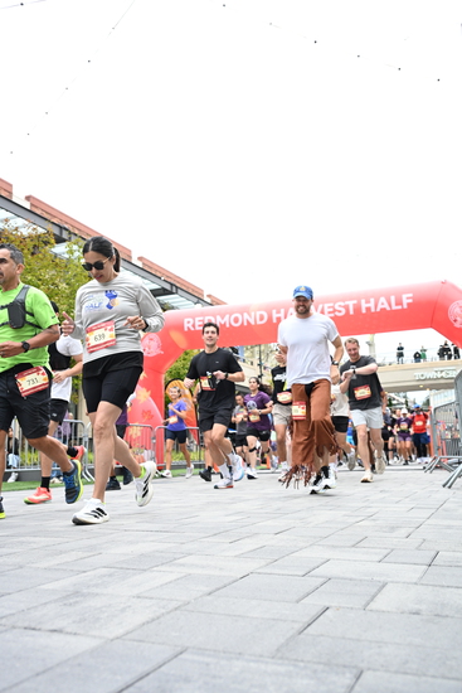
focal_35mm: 31
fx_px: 596
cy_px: 346
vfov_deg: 60.3
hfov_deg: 42.3
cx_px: 231
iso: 2000
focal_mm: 31
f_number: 4
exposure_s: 1/640
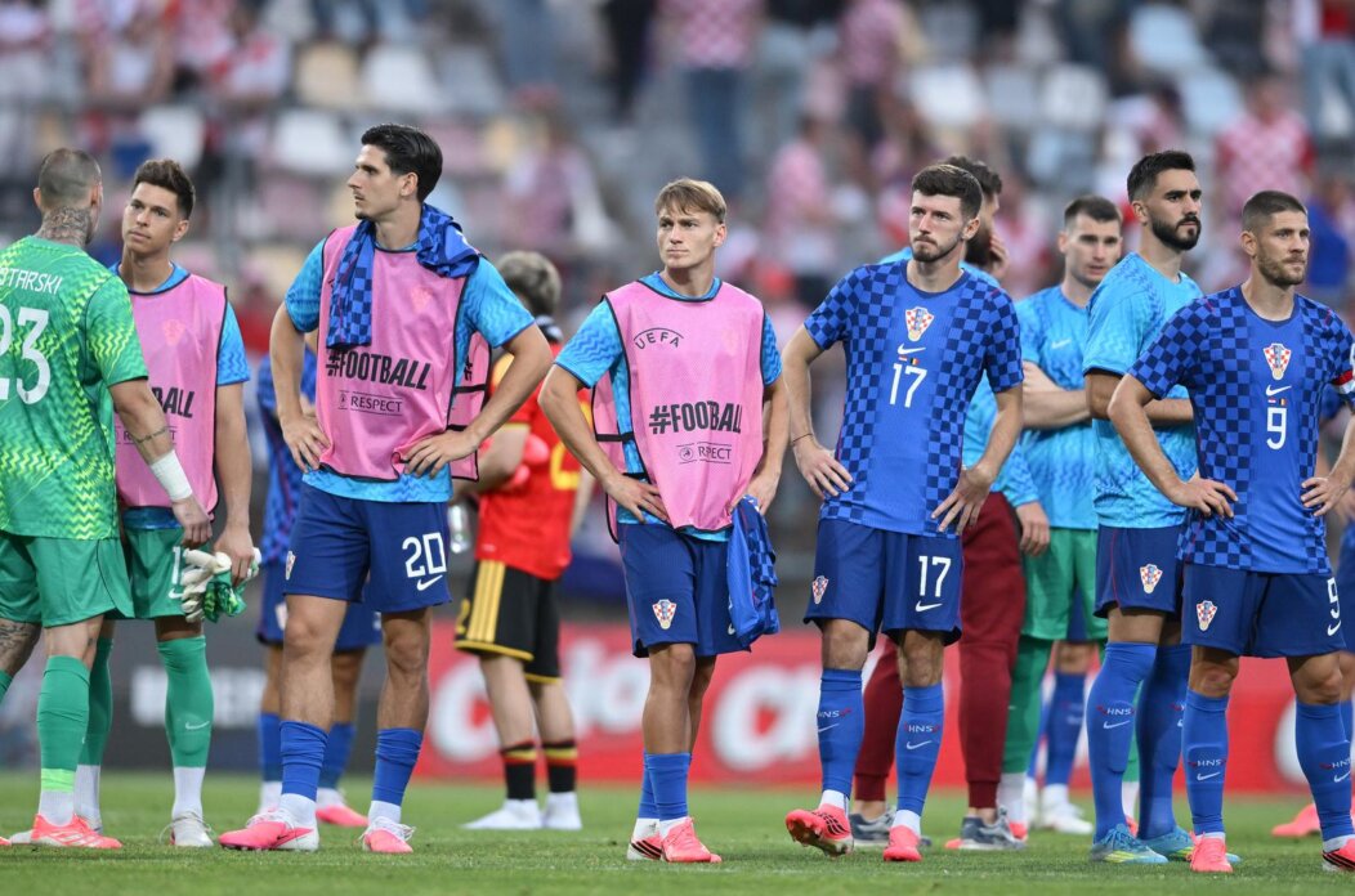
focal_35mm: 400
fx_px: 15019
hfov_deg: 5.2
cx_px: 678
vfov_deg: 3.4
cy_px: 448
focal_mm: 400
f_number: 2.8
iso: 2000
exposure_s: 1/2000
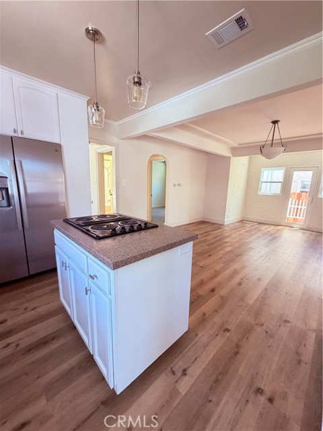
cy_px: 216
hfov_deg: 85.7
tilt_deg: -9.6
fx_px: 174
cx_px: 162
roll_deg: -1.4
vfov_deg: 102.1
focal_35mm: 14
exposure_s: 1/105
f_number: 2.2
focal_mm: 2.22
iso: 320
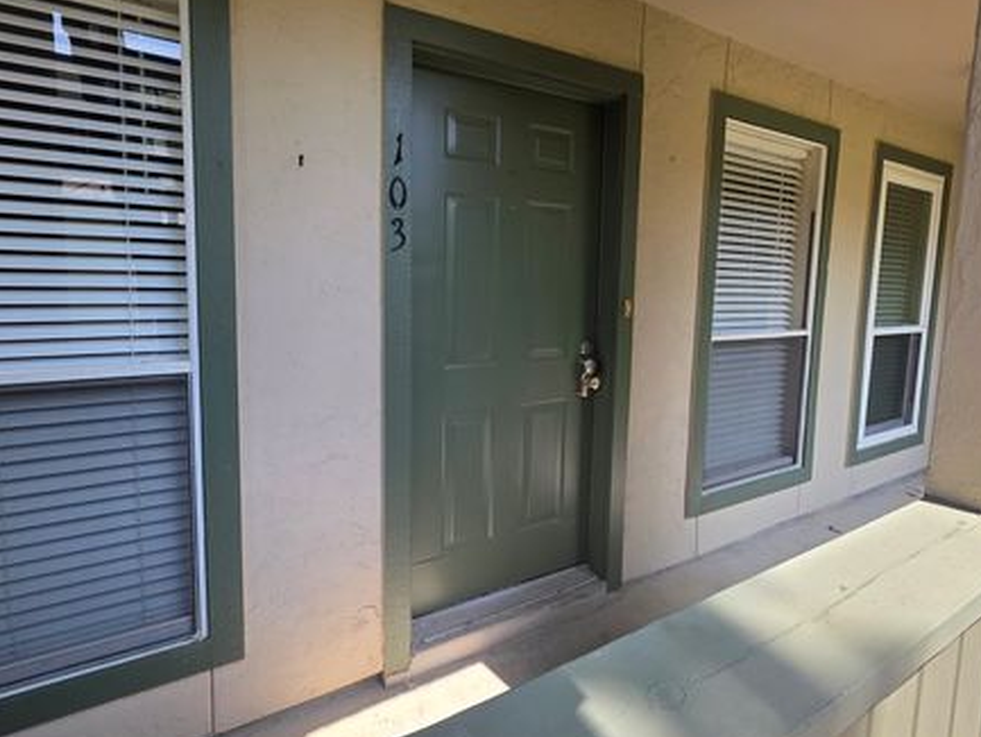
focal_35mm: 15
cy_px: 323
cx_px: 453
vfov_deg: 81.4
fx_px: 425
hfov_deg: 98.0
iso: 64
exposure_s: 1/719
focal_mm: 2.2
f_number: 1.9
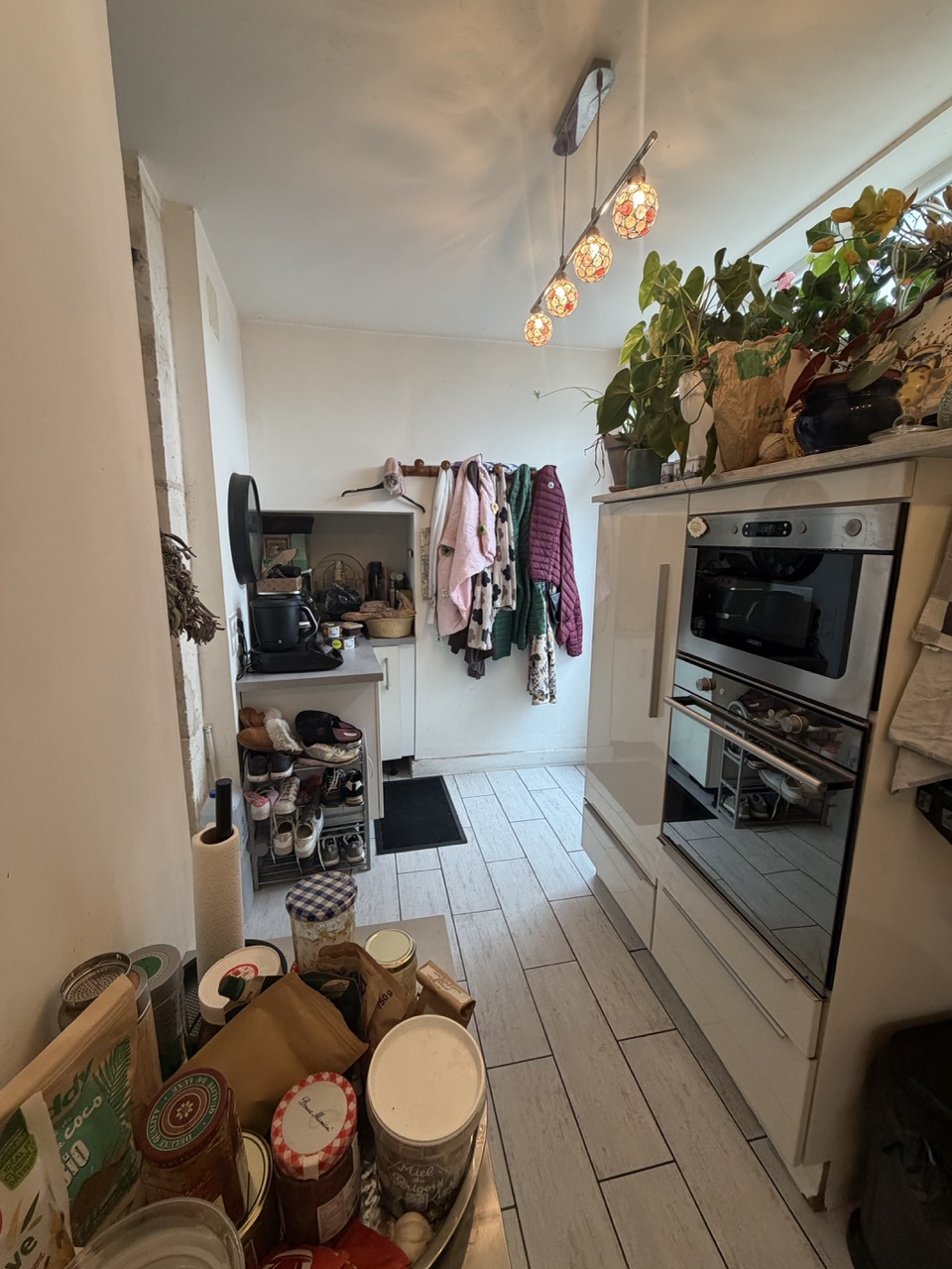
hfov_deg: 85.7
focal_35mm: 14
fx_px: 513
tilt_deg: -10.8
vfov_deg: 102.1
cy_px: 634
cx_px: 476
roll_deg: -0.1
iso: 250
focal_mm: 2.22
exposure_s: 1/100
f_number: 2.2
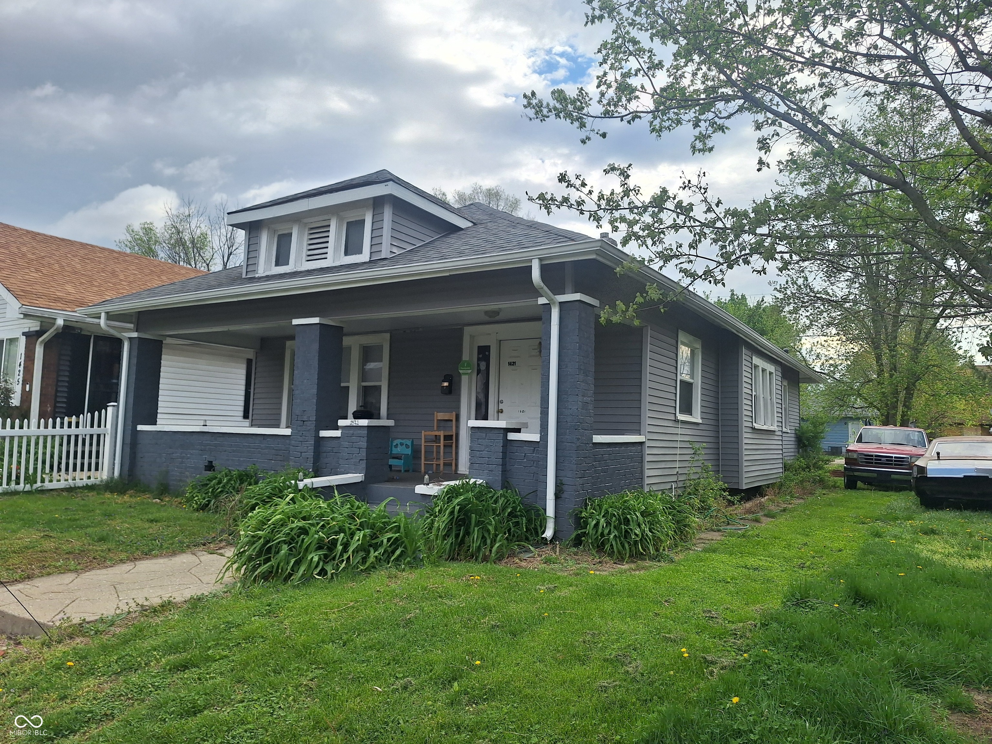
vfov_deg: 58.9
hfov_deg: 73.9
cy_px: 372
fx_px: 659
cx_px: 496
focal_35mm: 23
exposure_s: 1/2024
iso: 40
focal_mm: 5.54
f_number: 1.8
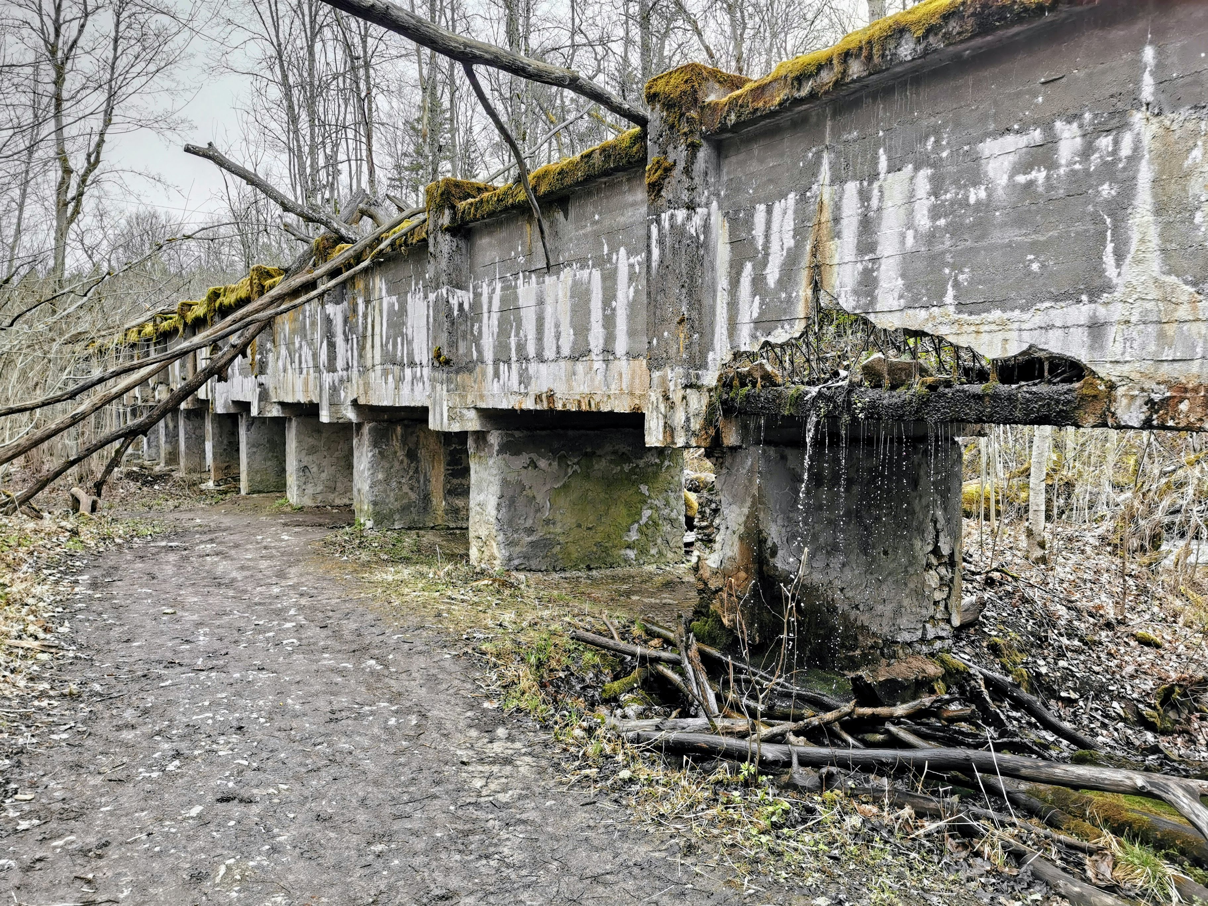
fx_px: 942
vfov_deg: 51.4
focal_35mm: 27
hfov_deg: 65.3
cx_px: 604
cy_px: 453
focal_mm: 5.56
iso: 50
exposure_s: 5
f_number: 1.6
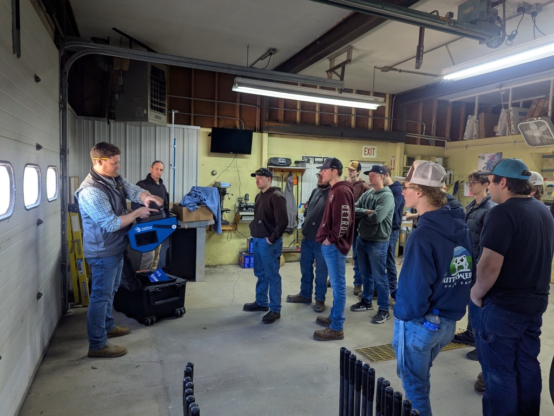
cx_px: 277
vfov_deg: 56.8
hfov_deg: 71.6
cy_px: 208
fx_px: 384
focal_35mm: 24
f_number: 1.85
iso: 150
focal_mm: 6.81
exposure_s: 1/60
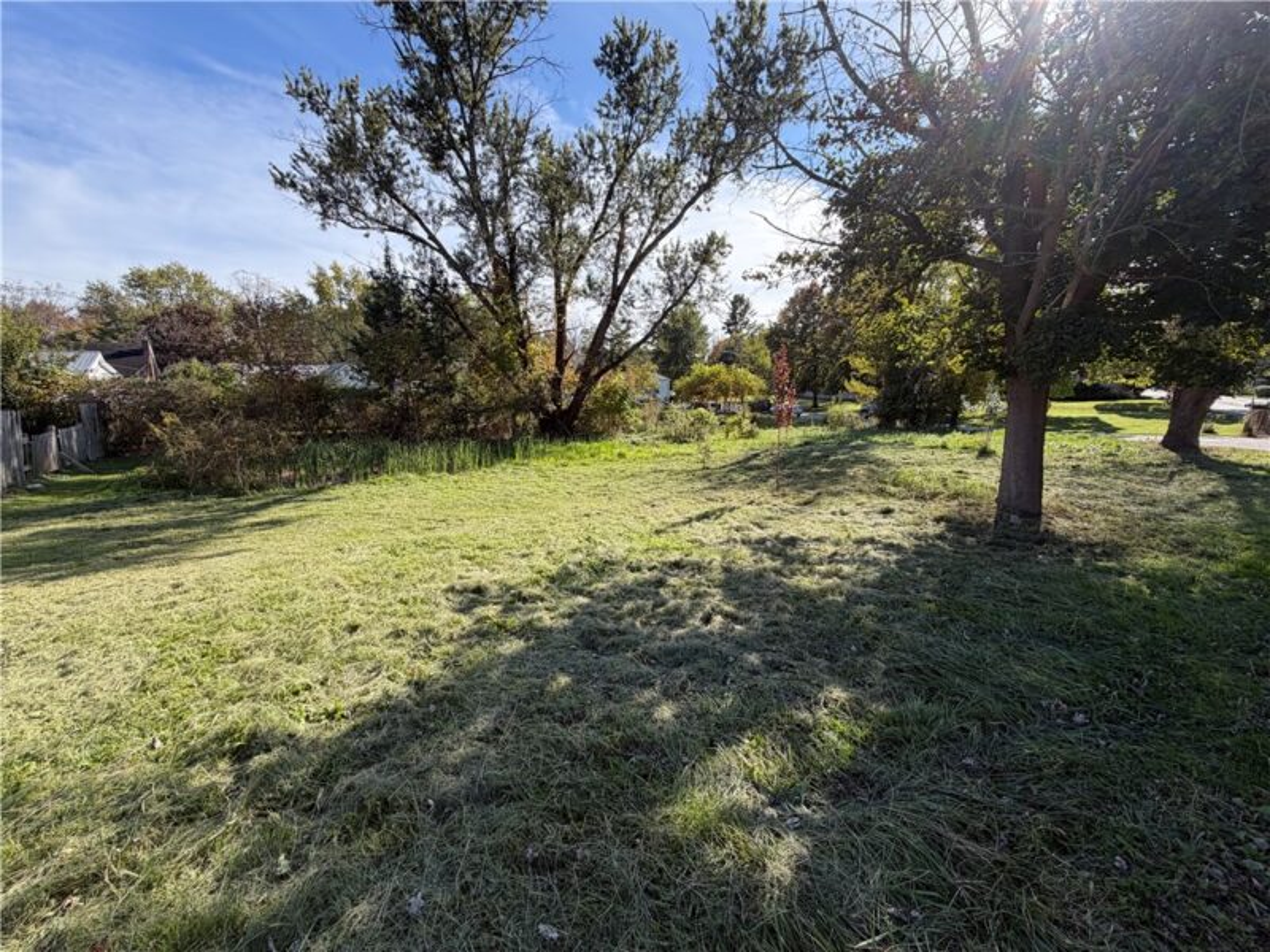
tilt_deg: -9.4
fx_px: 514
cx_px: 635
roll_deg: +0.3
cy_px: 476
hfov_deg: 102.1
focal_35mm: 14
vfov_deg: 85.7
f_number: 2.2
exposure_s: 1/585
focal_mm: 2.22
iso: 40
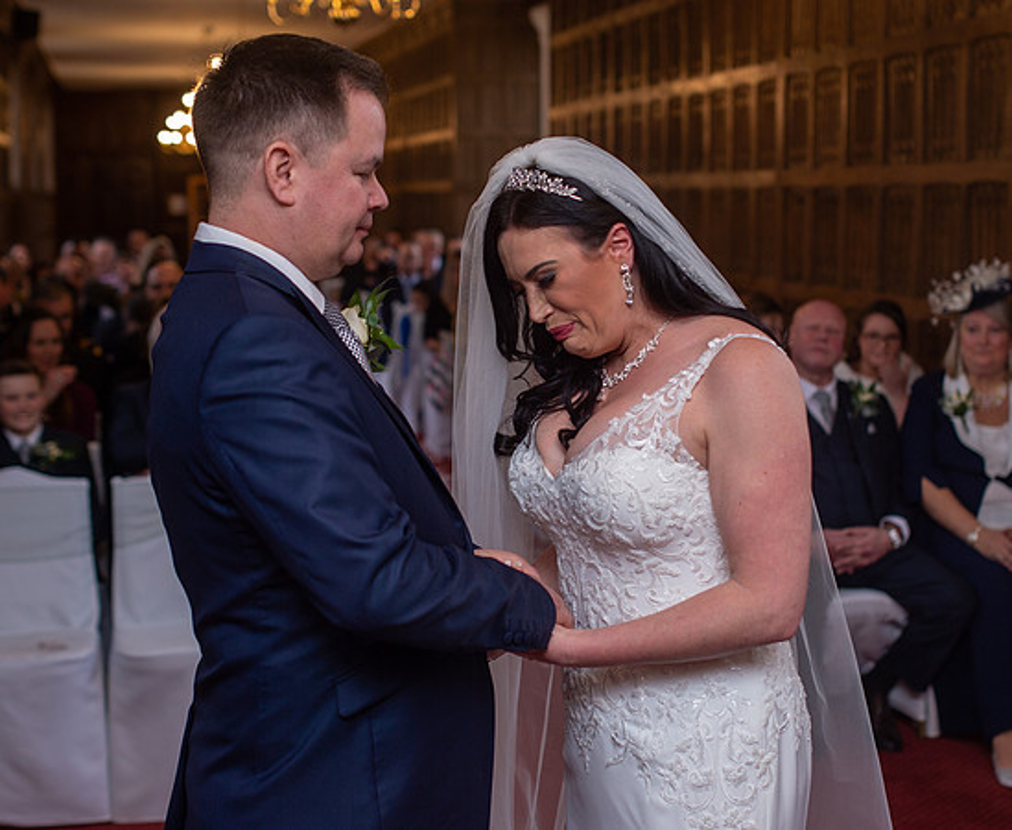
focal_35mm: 59
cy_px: 404
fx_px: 1799
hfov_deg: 31.4
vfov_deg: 26.0
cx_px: 570
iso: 160
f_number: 2.5
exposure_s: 1/160
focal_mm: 35
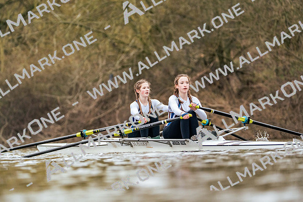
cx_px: 152
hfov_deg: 5.6
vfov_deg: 3.7
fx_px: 3098
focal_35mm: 368
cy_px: 101
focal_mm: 368
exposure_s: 1/1600
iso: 4000
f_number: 6.3
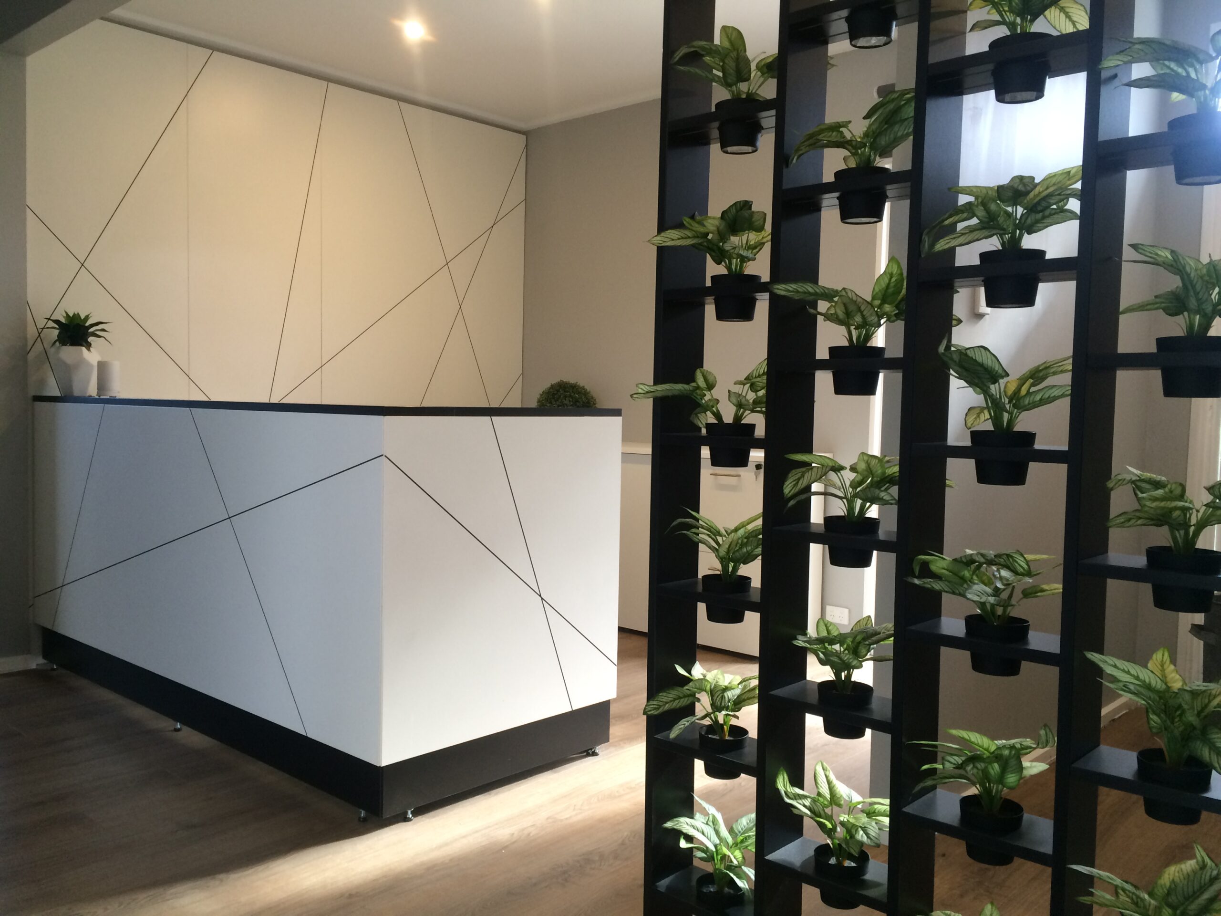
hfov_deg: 61.7
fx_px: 1023
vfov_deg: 48.2
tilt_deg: -2.4
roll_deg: -0.9
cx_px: 610
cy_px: 458
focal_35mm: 29
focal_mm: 4.15
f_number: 2.2
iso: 64
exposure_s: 1/33
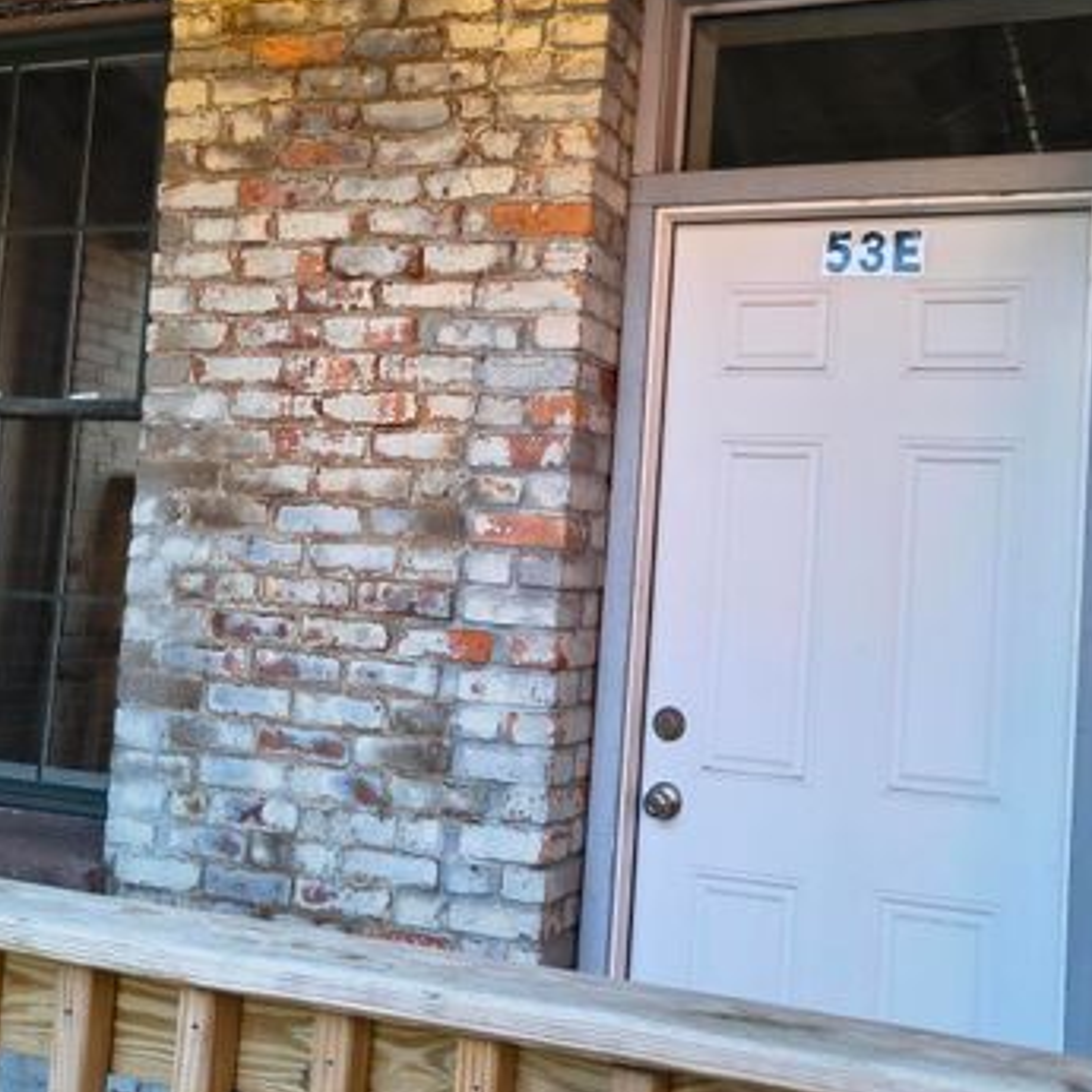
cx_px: 677
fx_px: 1463
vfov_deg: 40.9
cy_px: 502
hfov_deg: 40.7
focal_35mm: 41
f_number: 1.8
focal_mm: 5.56
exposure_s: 1/120
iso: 178
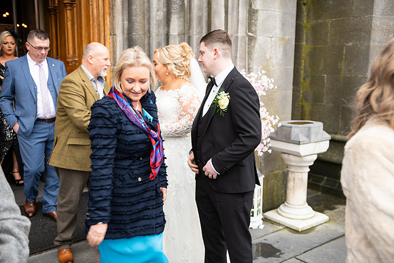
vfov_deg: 36.9
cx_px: 197
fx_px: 394
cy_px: 132
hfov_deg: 53.1
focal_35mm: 36
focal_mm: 36
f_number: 3.5
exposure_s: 1/160
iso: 125
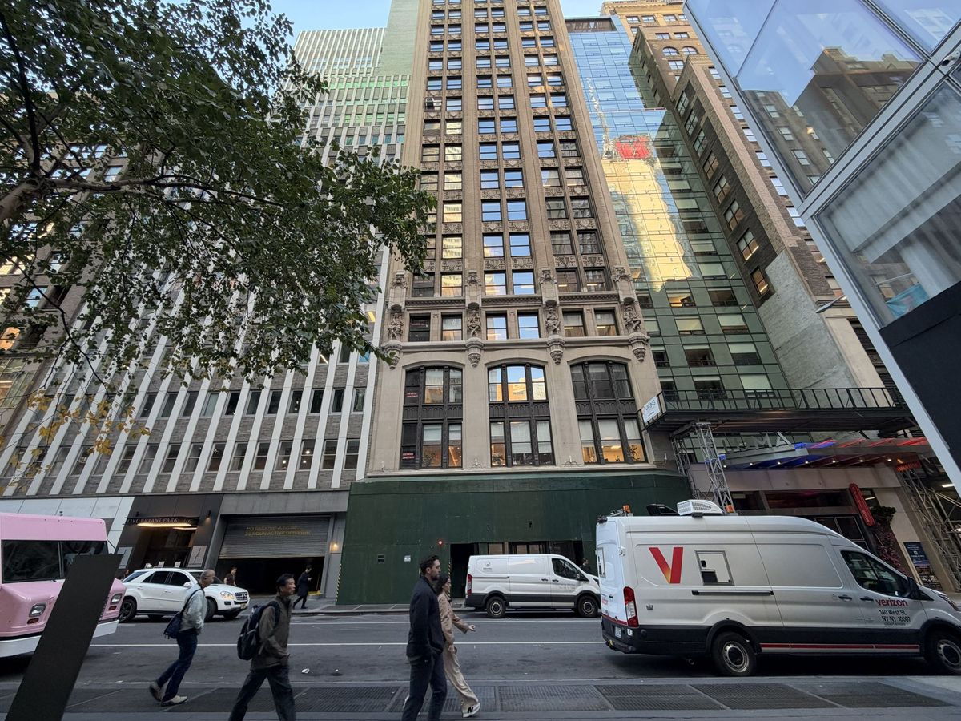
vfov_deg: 85.7
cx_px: 480
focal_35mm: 14
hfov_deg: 102.1
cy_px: 360
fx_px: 389
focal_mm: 2.22
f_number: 2.2
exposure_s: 1/121
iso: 160
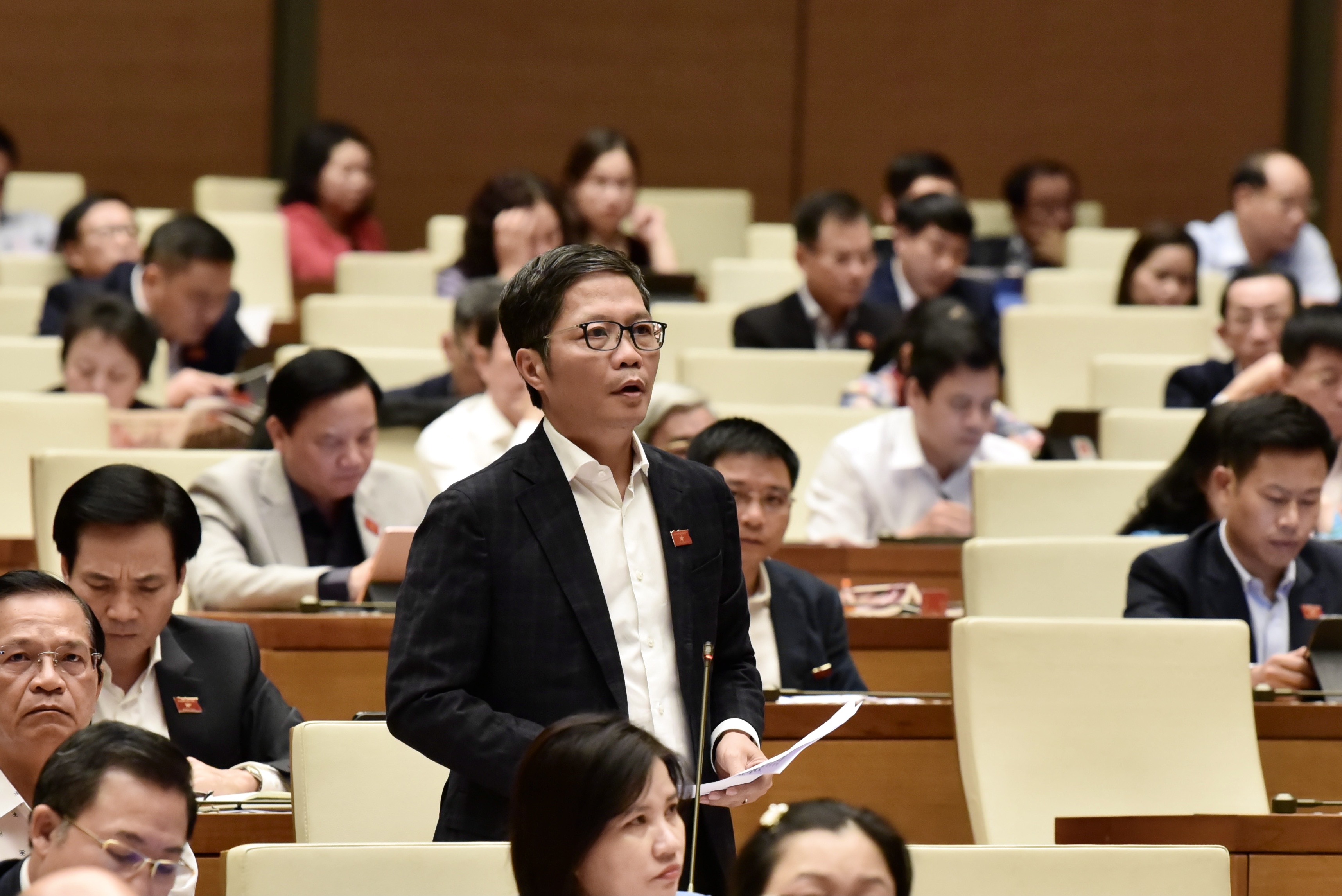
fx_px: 7458
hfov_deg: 10.3
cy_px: 448
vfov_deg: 6.9
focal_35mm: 200
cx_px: 671
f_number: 5
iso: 3200
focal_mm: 200
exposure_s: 1/160
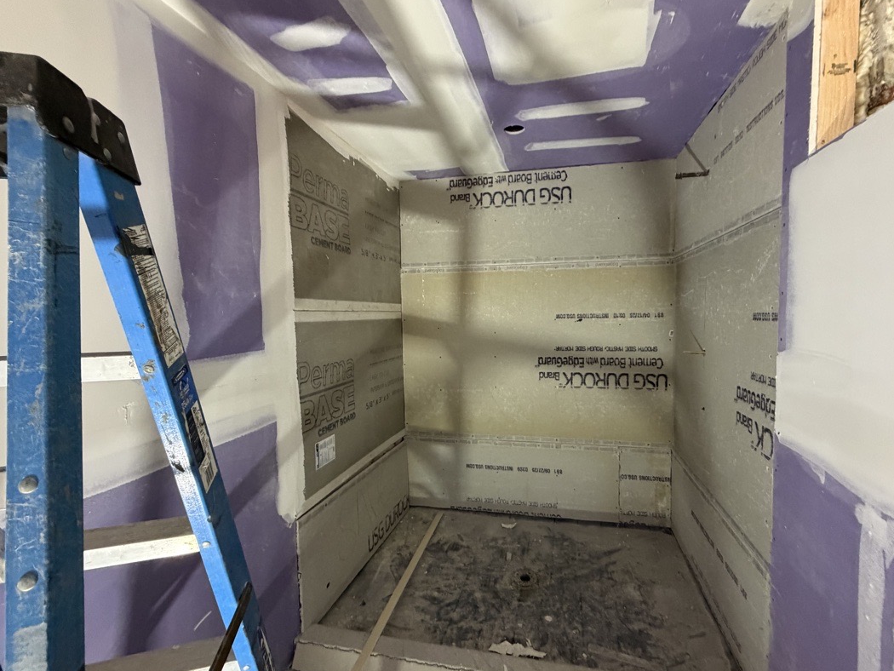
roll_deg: +1.1
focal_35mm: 16
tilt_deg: -3.1
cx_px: 484
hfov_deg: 94.3
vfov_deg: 78.1
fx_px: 413
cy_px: 339
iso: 500
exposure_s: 1/60
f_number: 2.2
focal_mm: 2.22
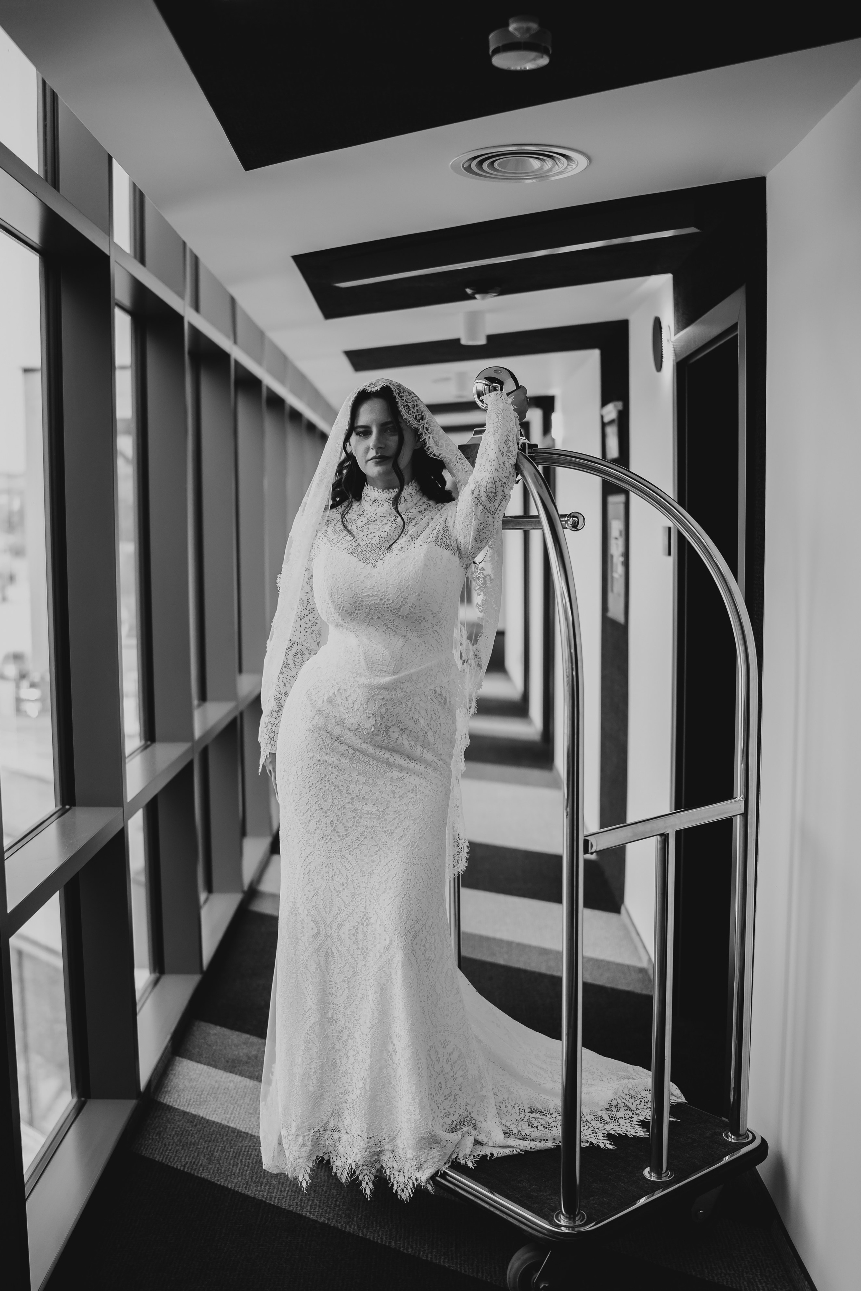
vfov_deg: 53.1
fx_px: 1291
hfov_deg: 36.9
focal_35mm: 36
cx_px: 433
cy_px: 658
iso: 320
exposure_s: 1/800
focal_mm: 35
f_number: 1.6
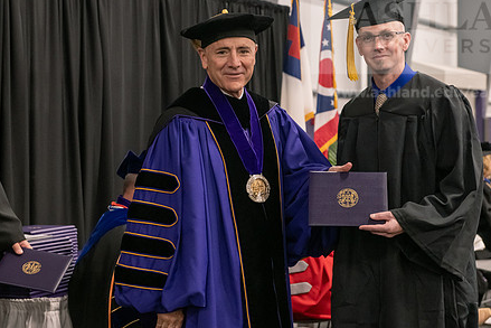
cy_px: 116
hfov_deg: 24.7
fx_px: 1119
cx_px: 277
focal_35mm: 82
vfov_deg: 16.6
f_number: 5
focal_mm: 62
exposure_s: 1/125
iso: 2500
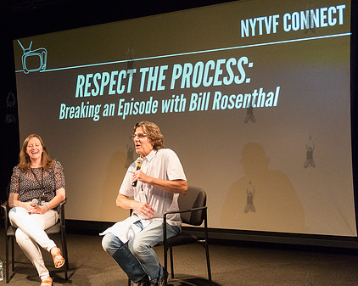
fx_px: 582
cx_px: 86
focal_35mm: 55
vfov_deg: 27.5
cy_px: 172
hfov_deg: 33.4
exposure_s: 1/200
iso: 4000
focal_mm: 35
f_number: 2.8
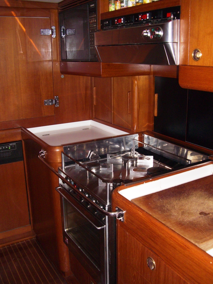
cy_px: 142
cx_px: 106
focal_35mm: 38
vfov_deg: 49.0
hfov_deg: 37.7
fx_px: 312
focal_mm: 7.9
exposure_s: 1/60
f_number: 2.8
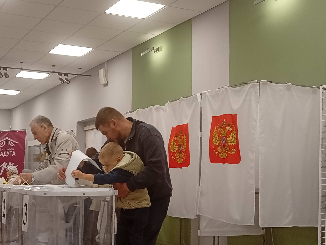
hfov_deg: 34.1
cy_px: 170
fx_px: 528
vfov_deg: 26.0
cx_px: 125
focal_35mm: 56
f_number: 1.8
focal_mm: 4.15
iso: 80
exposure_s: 1/50
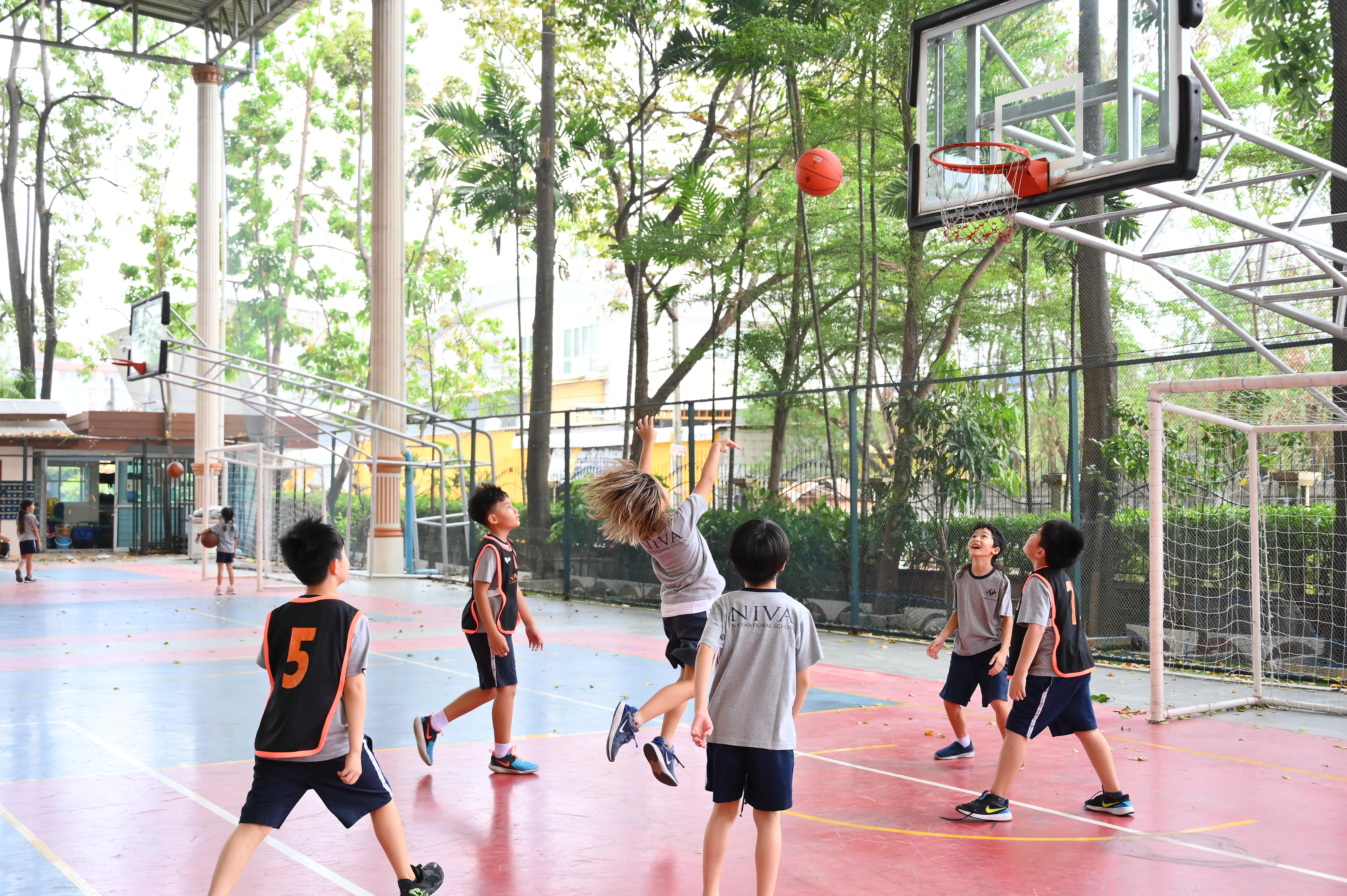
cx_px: 674
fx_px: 1570
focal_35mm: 42
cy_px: 448
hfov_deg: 46.4
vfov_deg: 31.9
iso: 1600
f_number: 4
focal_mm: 42
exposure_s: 1/500
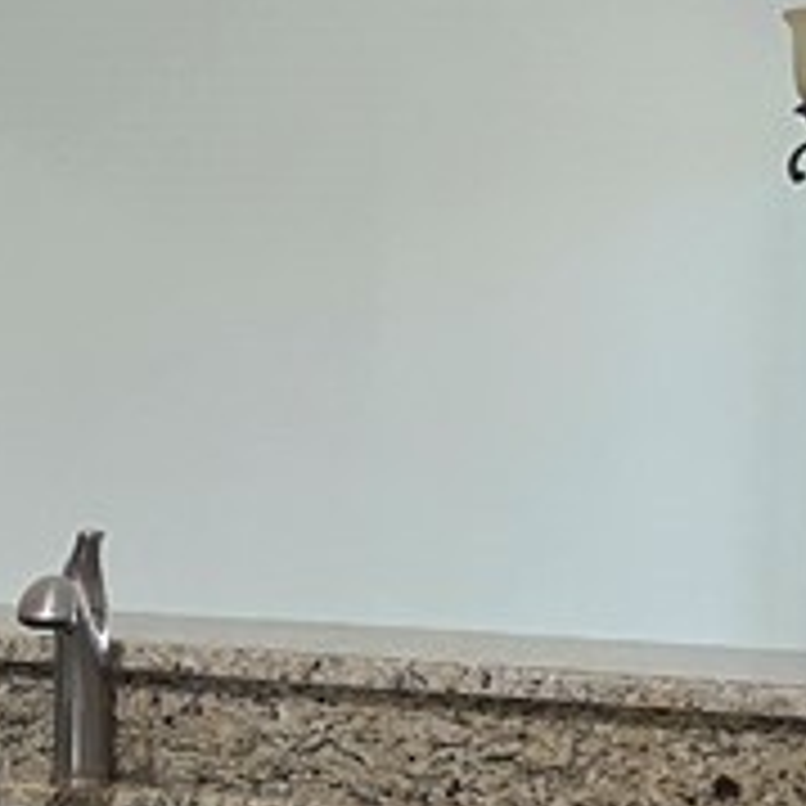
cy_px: 639
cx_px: -500
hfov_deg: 13.8
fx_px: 3056
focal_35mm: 116
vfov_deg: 14.9
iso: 640
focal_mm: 6.3
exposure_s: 1/120
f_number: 1.7
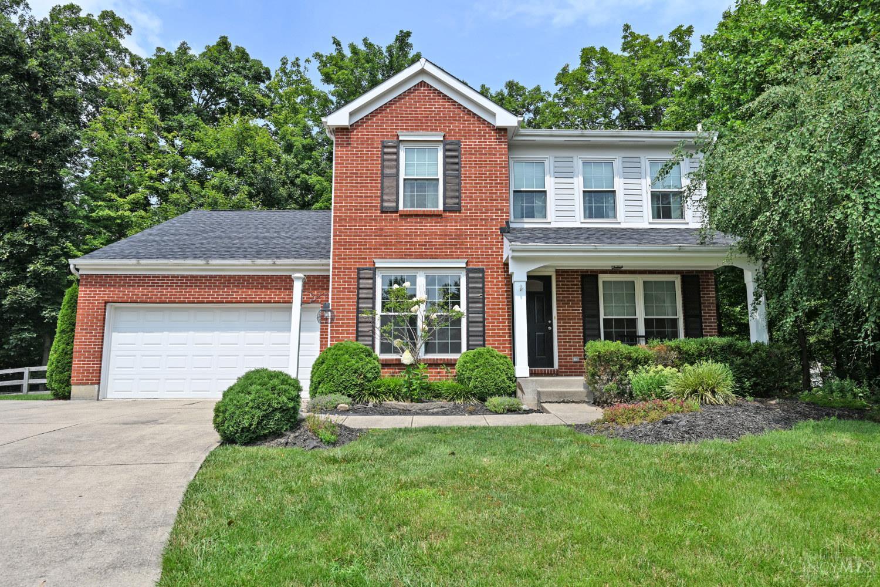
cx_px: 440
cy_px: 294
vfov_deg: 57.2
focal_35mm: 22
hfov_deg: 78.6
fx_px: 538
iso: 100
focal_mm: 22
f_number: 7.1
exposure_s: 1/400
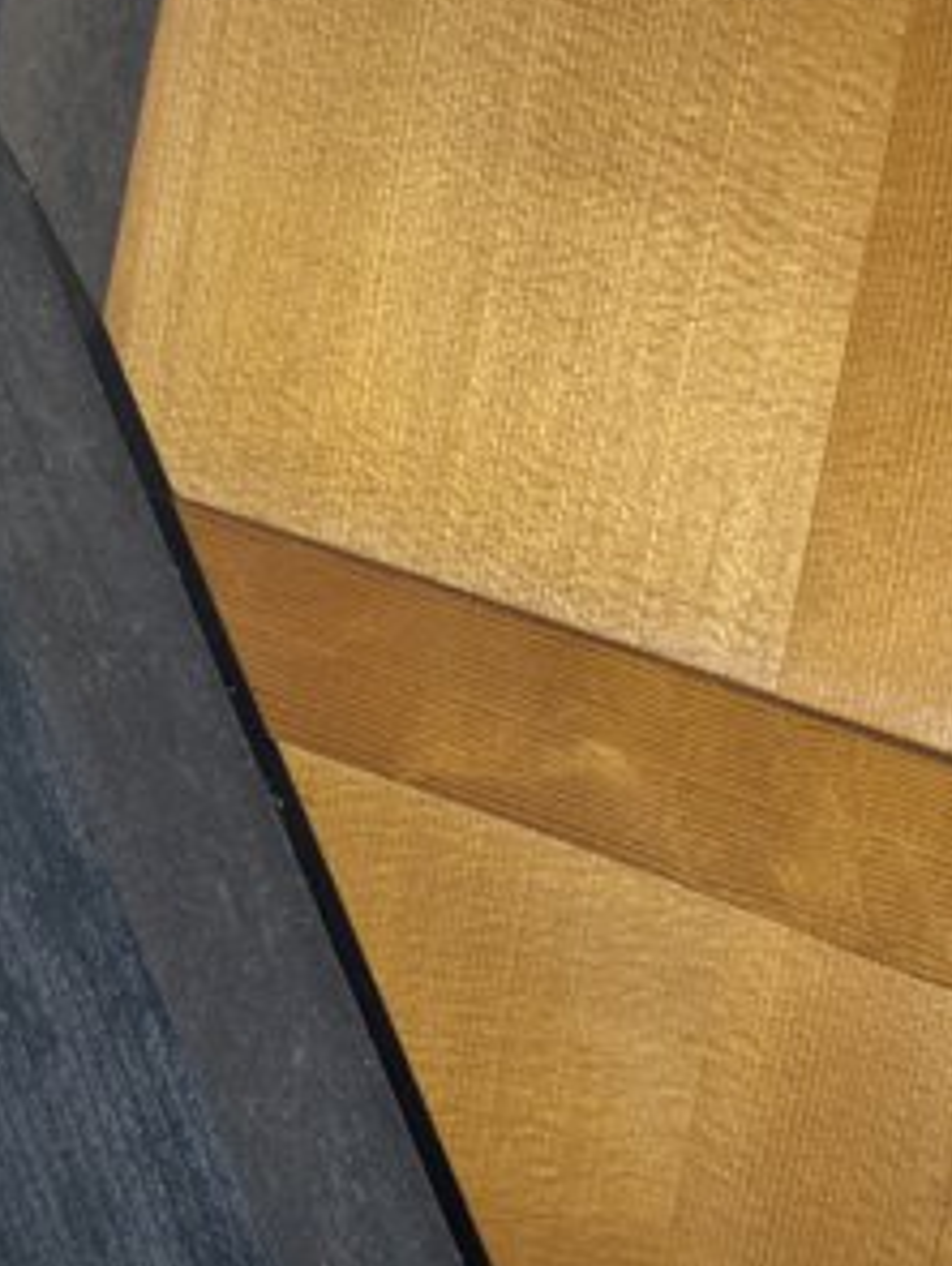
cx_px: 1134
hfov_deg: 22.3
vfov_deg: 30.3
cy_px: 1133
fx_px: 2232
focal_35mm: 61
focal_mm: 5.43
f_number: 1.89
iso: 300
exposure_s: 1/120
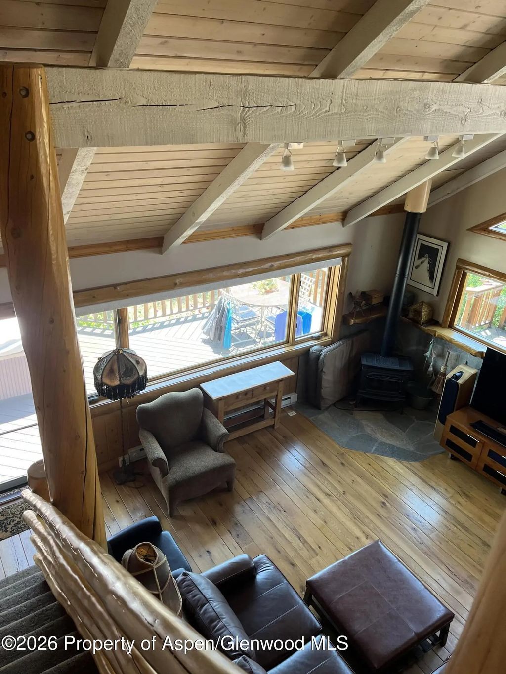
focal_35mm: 26
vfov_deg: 67.3
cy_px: 337
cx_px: 253
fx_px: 507
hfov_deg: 53.1
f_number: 1.6
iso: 125
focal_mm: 5.1
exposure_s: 1/119
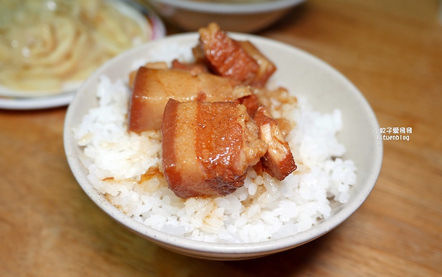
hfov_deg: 56.7
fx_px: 410
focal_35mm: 34
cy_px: 132
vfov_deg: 37.3
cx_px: 217
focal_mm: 14
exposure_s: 1/160
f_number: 2.5
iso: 200
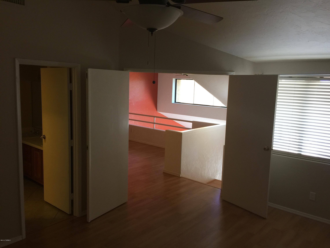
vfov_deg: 48.2
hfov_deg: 61.7
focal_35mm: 29
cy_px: 124
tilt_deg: -7.7
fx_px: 276
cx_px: 165
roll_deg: -3.7
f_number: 2.2
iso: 64
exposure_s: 1/15
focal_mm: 4.15
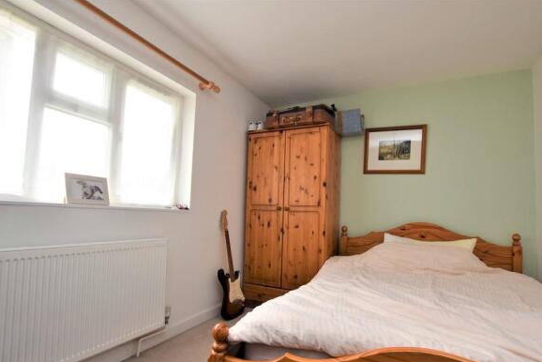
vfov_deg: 70.3
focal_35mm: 17
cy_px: 202
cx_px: 282
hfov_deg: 93.2
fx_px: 256
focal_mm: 10
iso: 800
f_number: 5.6
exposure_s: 1/125
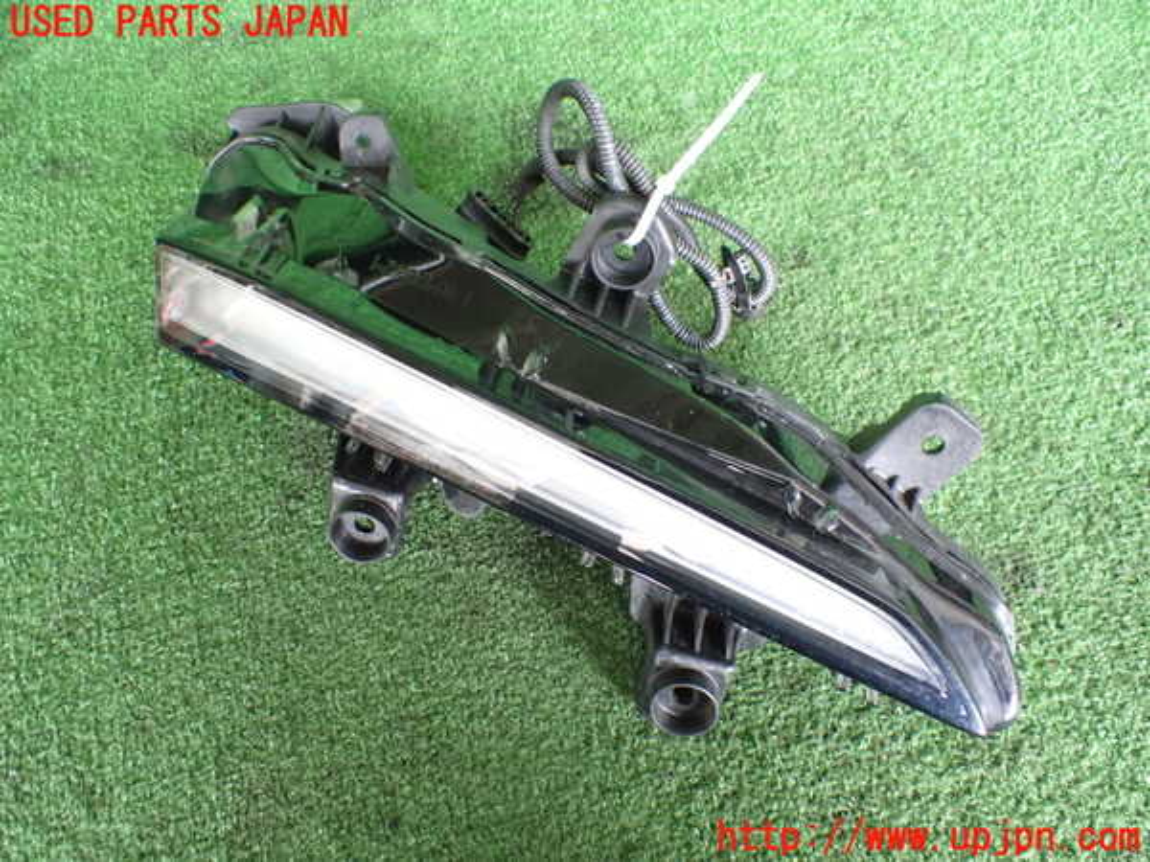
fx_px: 997
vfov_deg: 46.8
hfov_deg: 60.0
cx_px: 575
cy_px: 431
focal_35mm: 30
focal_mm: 5.4
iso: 800
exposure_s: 1/60
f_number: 2.3
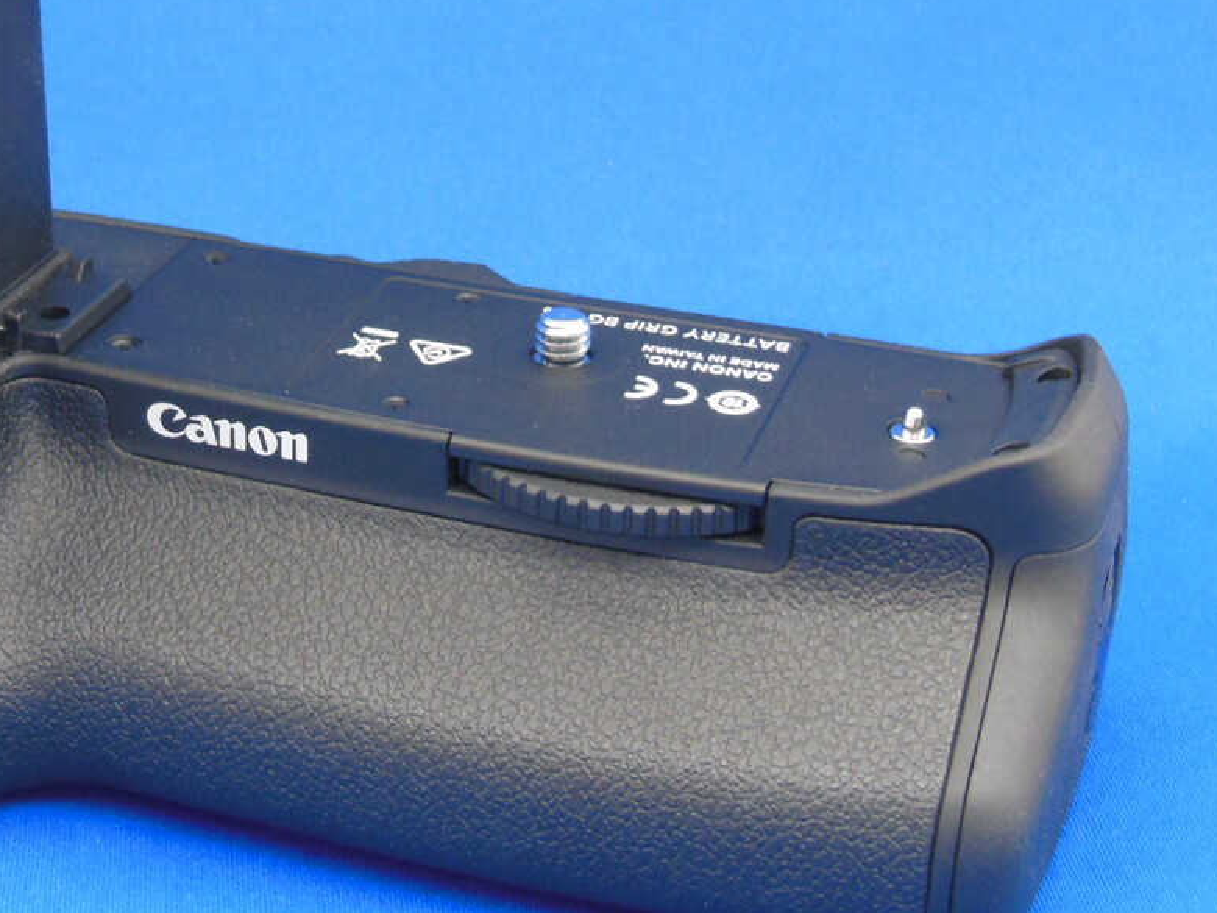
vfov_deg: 18.4
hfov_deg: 24.3
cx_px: 403
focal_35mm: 80
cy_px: 343
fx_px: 2813
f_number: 4.7
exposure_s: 1/10
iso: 400
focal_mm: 9.3
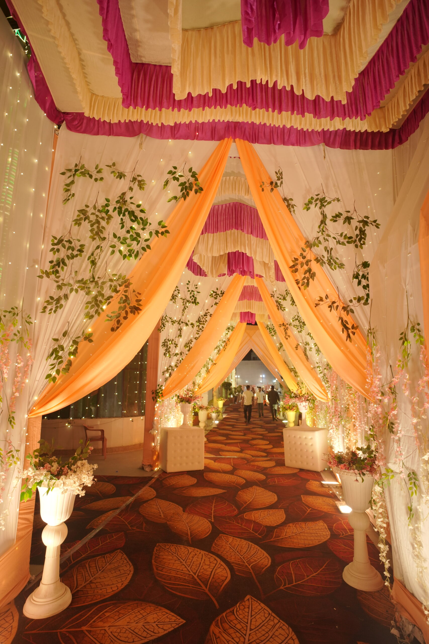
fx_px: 322
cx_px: 214
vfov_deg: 90.0
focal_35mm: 18
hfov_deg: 67.4
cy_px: 322
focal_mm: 18
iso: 640
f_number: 2.8
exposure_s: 1/125
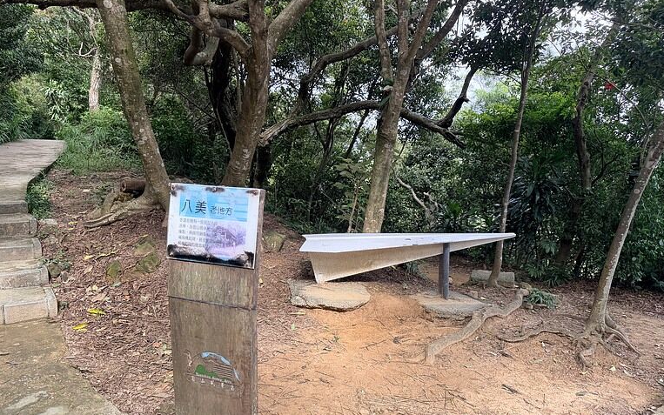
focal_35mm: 26
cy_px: 249
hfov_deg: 70.4
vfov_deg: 47.3
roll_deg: -1.3
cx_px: 339
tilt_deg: -10.8
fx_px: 471
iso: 80
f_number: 1.78
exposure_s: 1/344
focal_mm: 6.76
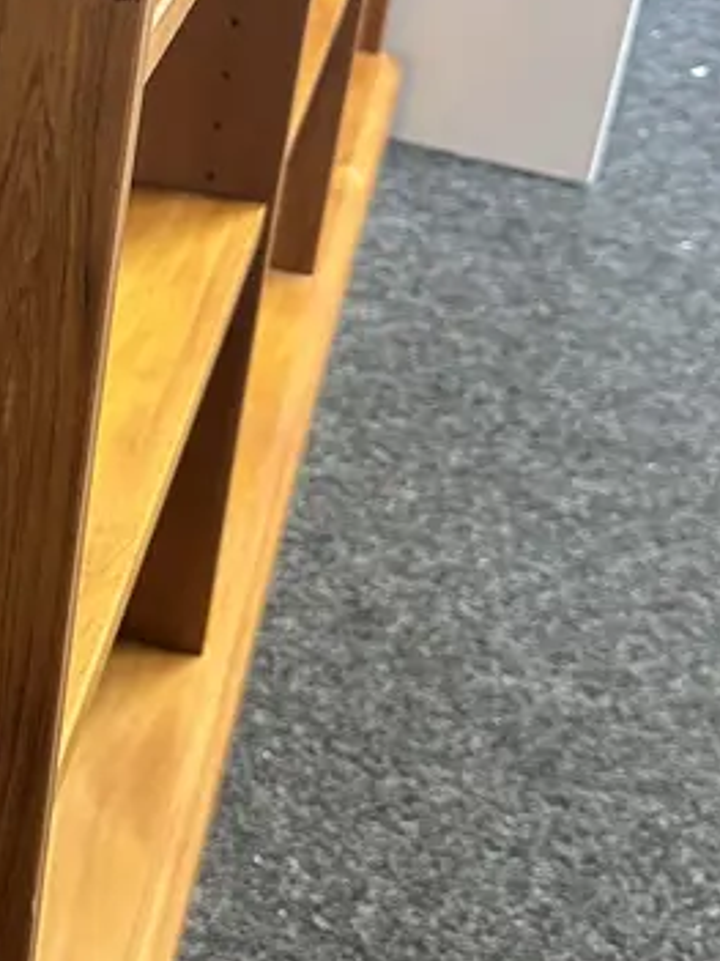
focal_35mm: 70
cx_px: -282
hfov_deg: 19.0
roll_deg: -0.7
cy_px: 298
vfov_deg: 27.6
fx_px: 1942
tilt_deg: -26.9
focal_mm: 6.86
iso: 500
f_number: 1.78
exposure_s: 1/50
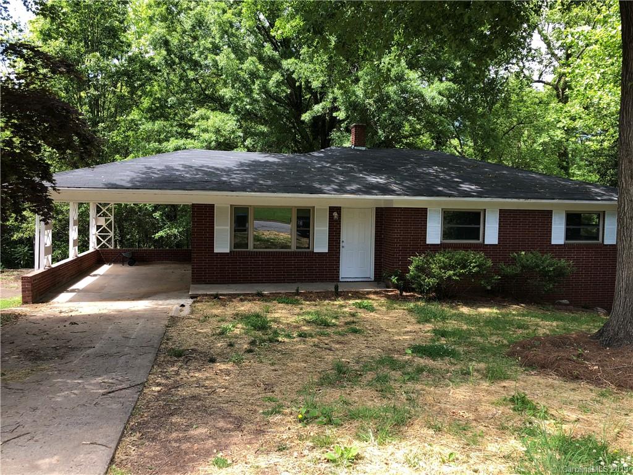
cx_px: 316
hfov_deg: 63.4
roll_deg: +0.1
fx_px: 512
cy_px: 238
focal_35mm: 28
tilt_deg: -3.6
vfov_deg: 49.7
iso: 20
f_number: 1.8
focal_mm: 3.99
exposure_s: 1/246
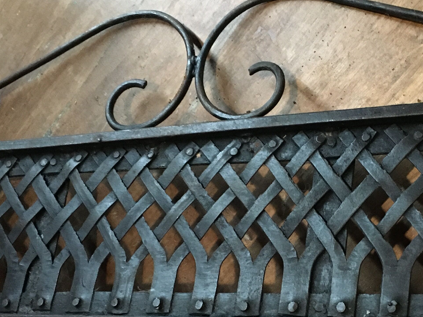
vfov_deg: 23.9
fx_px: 745
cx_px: 292
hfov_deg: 31.4
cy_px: 223
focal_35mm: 61
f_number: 2.2
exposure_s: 1/17
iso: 320
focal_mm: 4.15
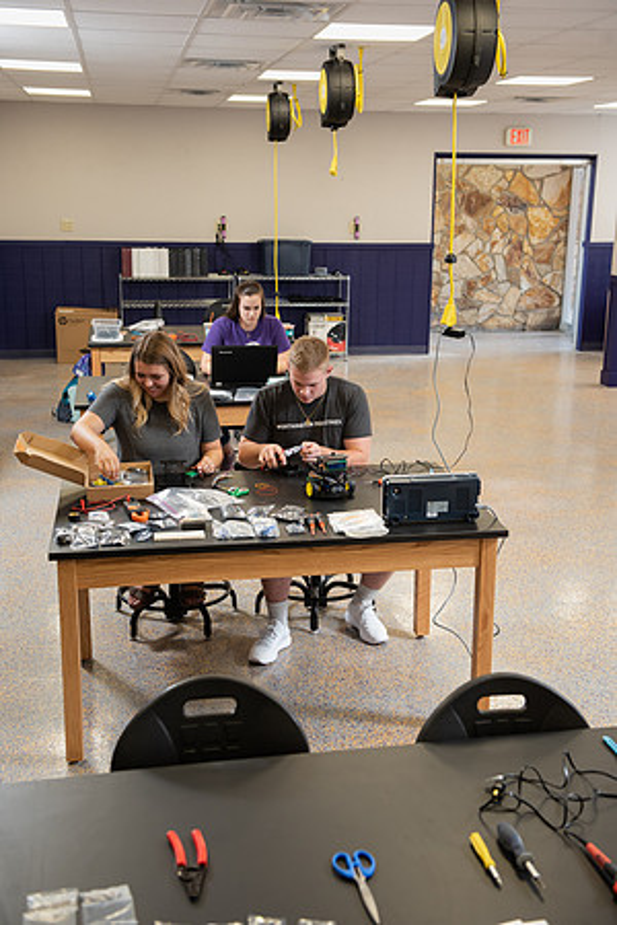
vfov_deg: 44.5
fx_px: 1131
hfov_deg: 30.5
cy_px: 462
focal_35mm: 44
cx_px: 308
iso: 1250
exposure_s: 1/125
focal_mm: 44
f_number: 5
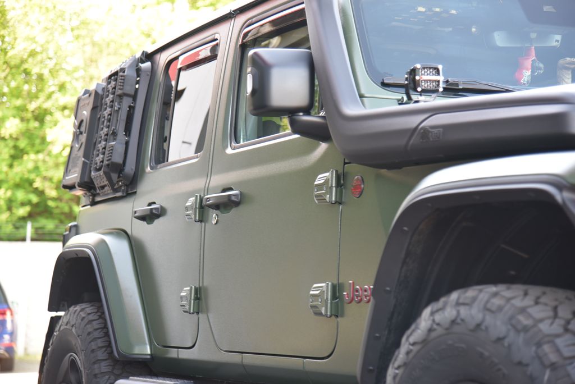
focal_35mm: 85
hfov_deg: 23.9
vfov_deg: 16.1
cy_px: 192
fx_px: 1358
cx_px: 288
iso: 500
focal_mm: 85
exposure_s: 1/80
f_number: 4.5
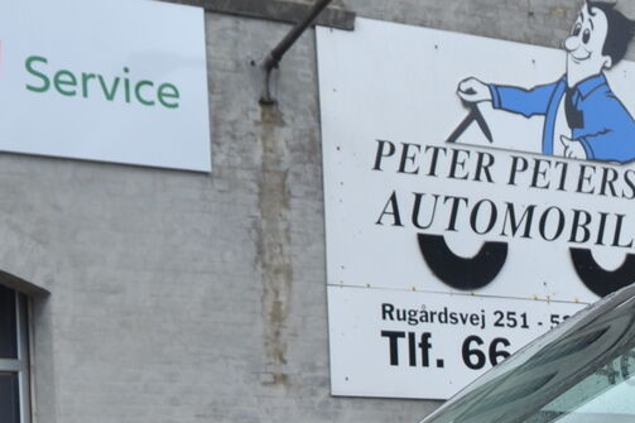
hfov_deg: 15.7
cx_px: 727
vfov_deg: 10.5
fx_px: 2222
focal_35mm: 126
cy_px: 657
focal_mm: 22
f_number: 7.1
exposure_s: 1/200
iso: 100
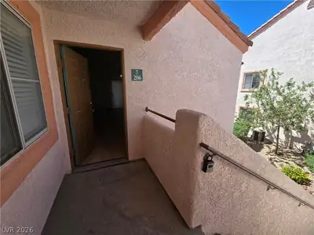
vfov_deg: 89.9
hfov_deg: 106.2
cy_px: 118
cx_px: 157
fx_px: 118
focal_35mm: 13
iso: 50
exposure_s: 1/1163
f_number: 2.2
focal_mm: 2.2
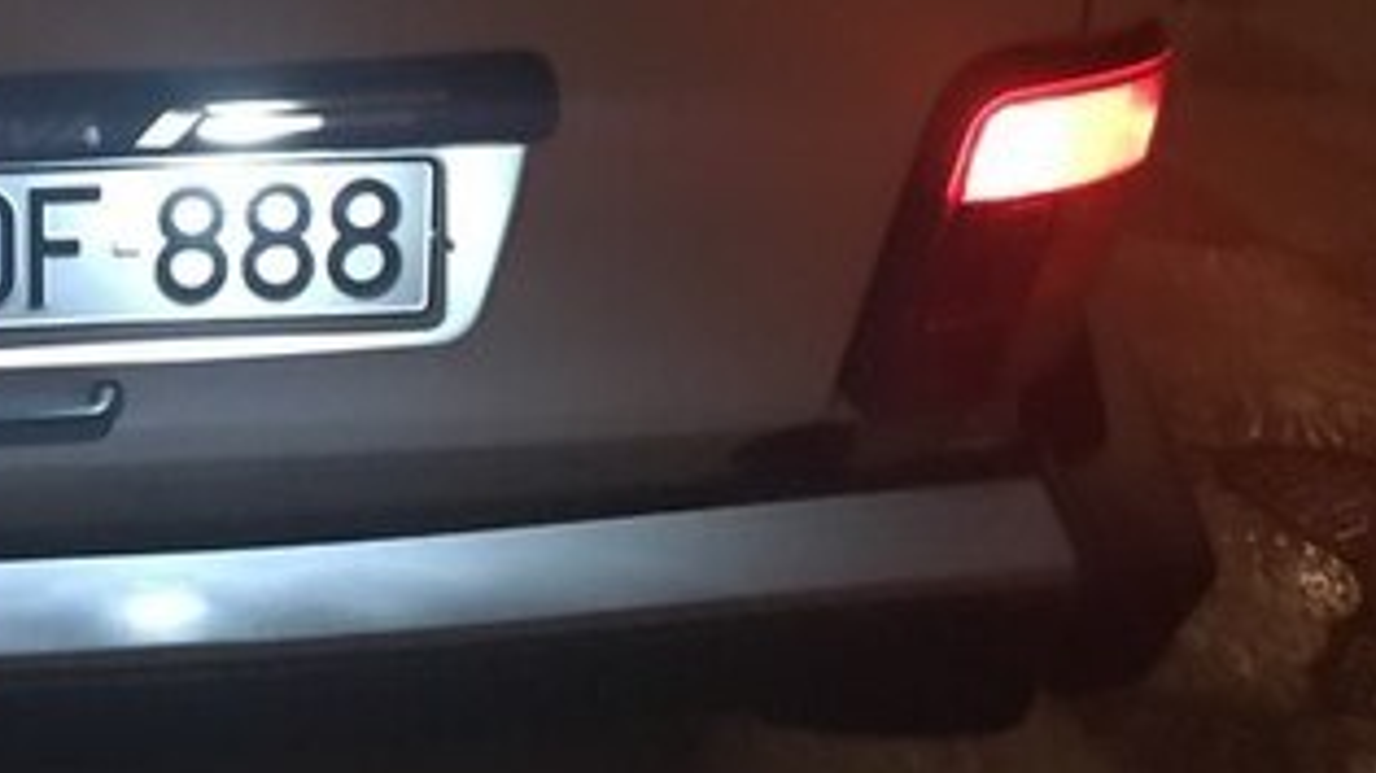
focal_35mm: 64
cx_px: -22
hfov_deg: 30.4
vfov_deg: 18.1
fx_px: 2335
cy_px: -90
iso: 100
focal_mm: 3.99
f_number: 1.8
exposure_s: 1/6
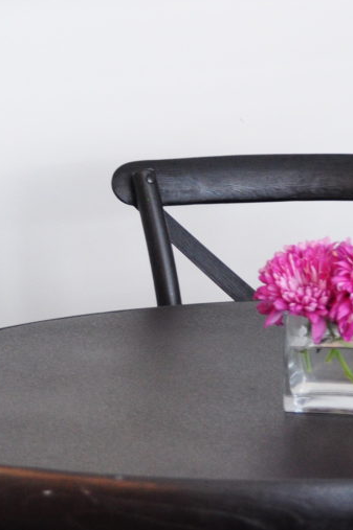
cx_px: 18
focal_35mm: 154
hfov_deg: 8.9
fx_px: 2270
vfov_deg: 13.3
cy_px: 124
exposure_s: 1/6
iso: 800
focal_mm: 32
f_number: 4.8
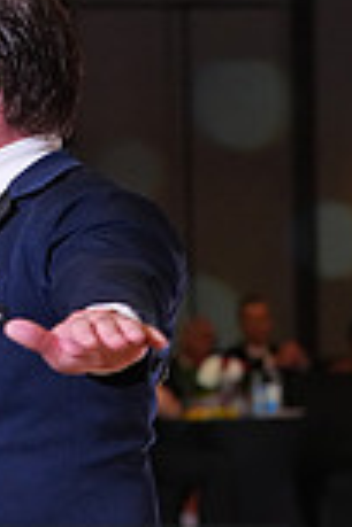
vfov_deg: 5.7
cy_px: 641
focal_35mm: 357
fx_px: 5236
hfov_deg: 3.8
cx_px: -185
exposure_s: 1/250
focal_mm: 94
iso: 3200
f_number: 5
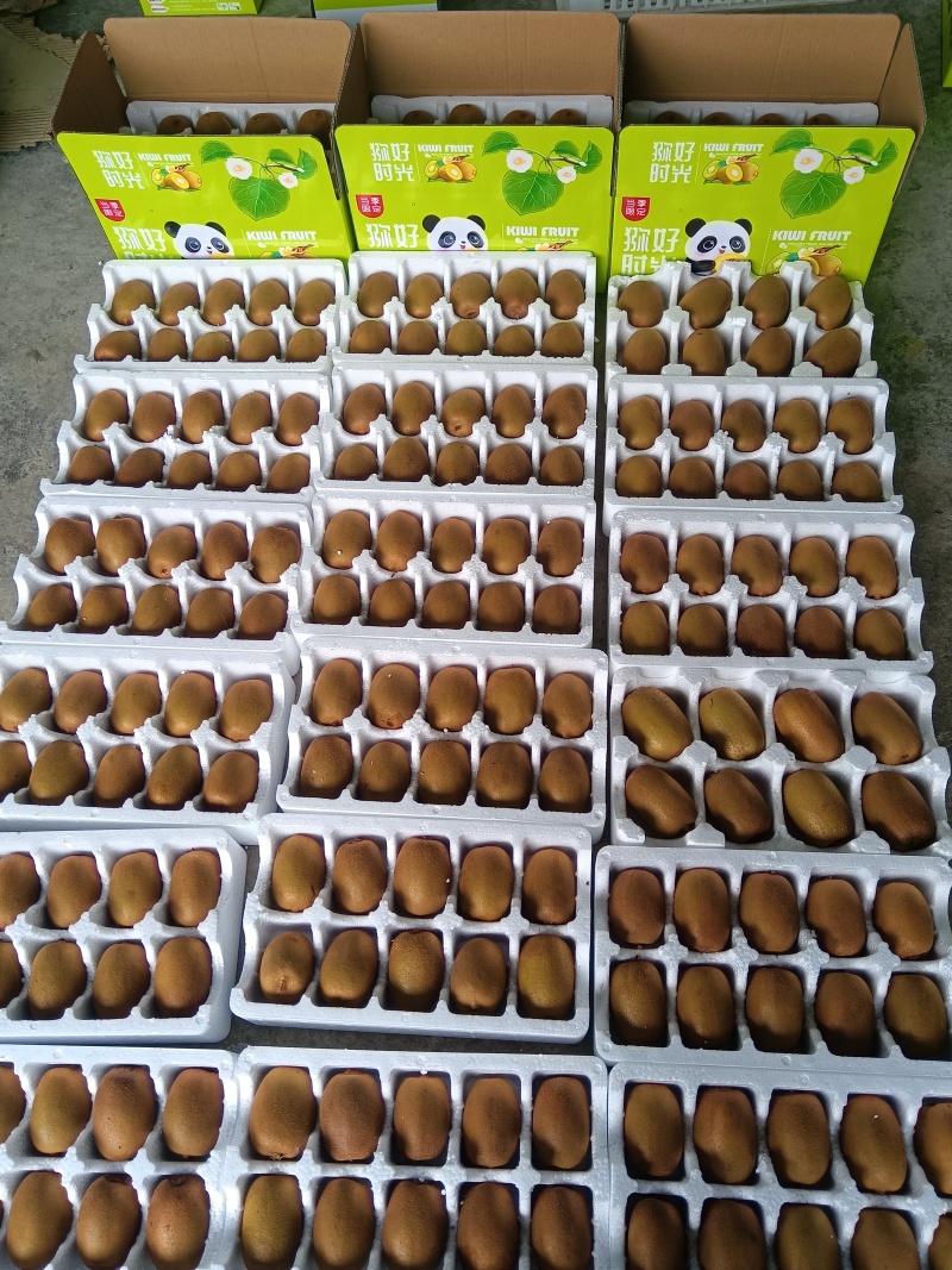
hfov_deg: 51.3
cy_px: 635
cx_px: 476
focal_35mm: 27
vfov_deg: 65.3
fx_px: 990
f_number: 1.9
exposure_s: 1/152
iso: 100
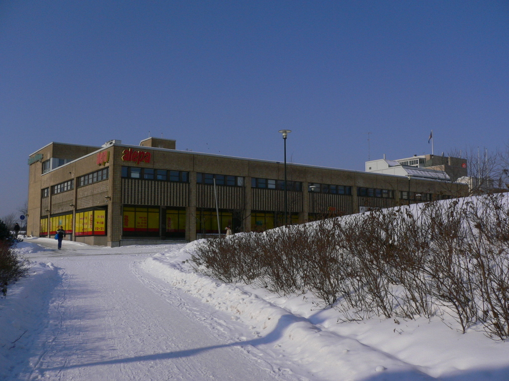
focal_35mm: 35
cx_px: 254
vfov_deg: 40.7
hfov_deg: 52.6
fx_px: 515
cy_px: 190
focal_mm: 5.8
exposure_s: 1/1000
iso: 100
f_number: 5.6
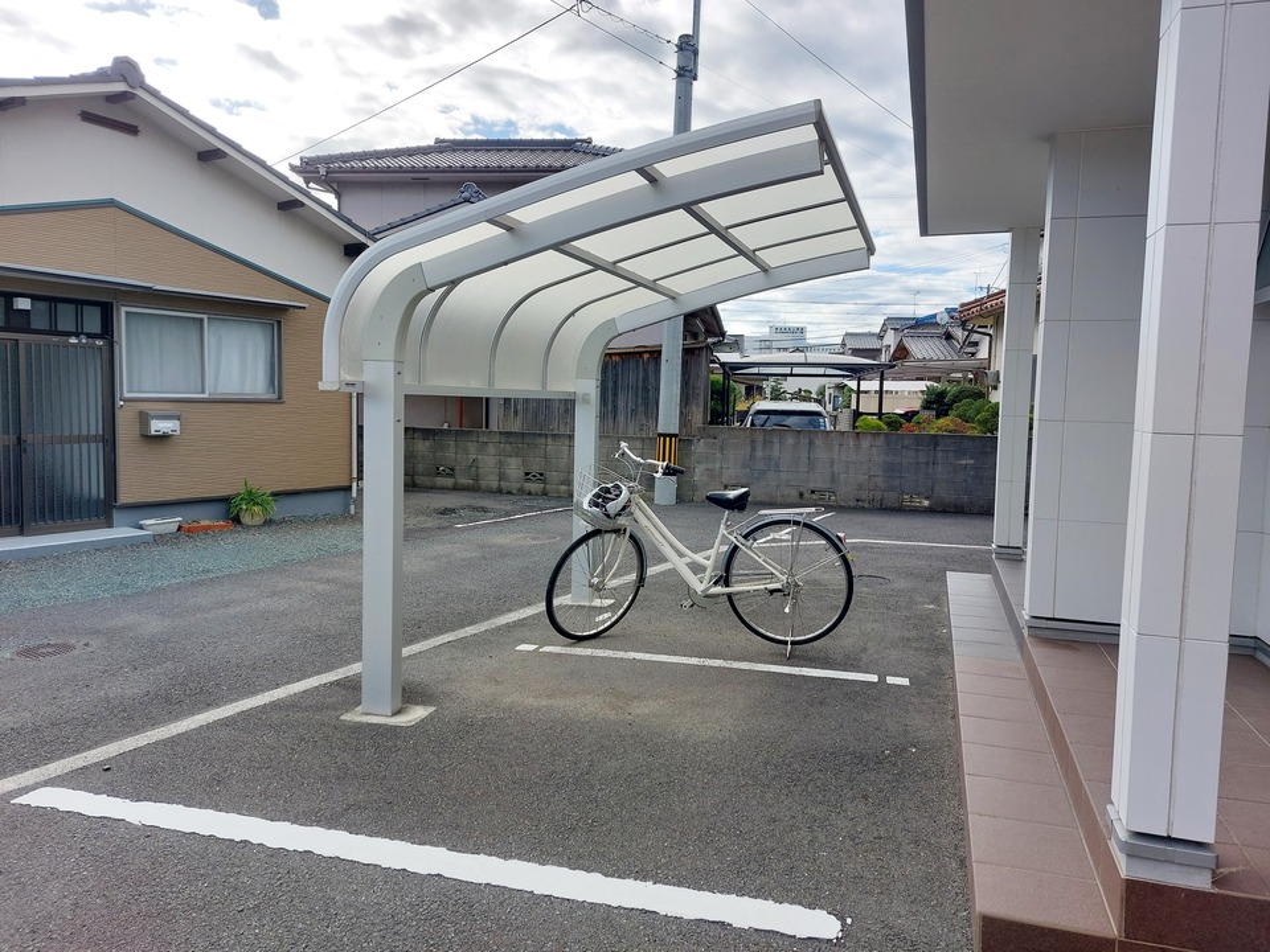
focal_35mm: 24
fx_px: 881
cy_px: 476
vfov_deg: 56.8
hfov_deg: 71.6
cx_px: 635
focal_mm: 5.23
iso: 25
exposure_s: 1/502
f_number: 1.8
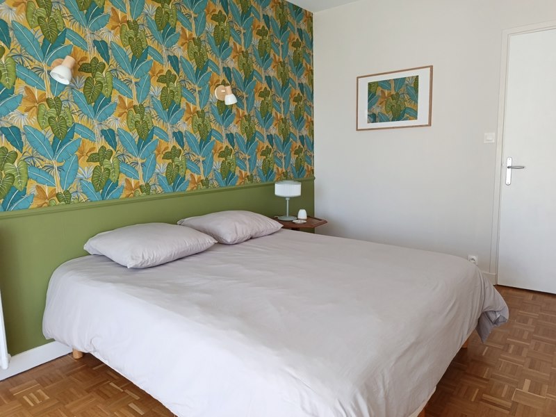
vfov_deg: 56.8
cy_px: 208
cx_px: 278
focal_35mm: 24
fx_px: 385
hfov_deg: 71.6
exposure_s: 1/99.9
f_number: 1.7
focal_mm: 5.24
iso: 800
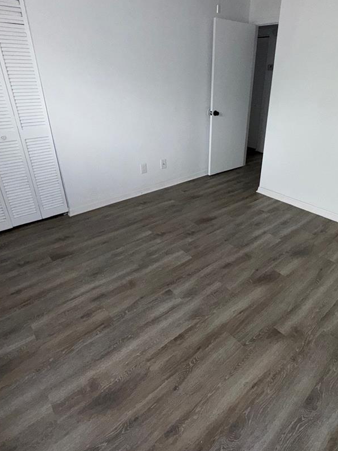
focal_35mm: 21
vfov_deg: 78.7
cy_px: 202
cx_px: 201
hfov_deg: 62.9
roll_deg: -1.1
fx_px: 273
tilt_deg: -25.7
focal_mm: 2.22
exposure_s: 1/50
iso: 160
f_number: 2.2
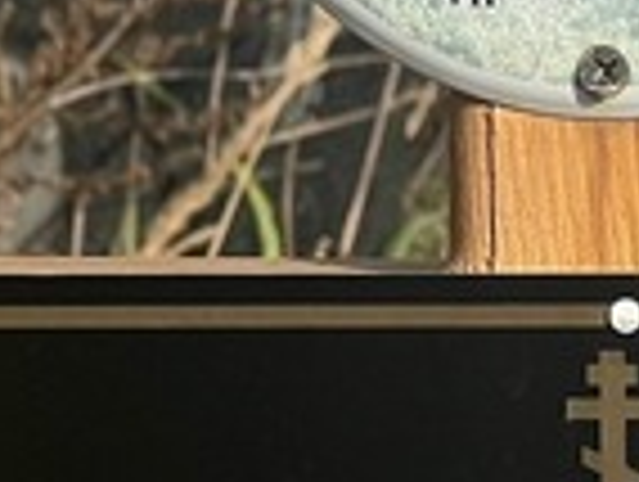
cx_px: 558
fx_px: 8007
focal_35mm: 433
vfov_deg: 3.4
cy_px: 248
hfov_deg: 4.6
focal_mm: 9
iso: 32
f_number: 2.8
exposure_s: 1/752
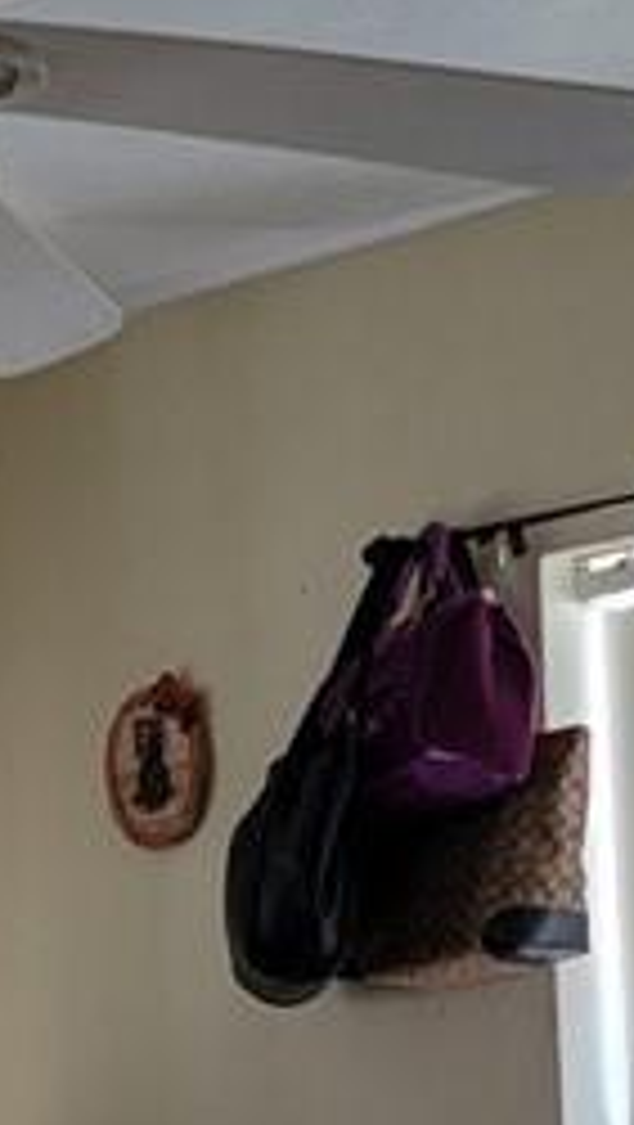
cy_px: 1350
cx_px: -166
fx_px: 3191
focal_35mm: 107
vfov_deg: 18.9
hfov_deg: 11.1
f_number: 1.8
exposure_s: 1/40
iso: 160
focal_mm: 6.7
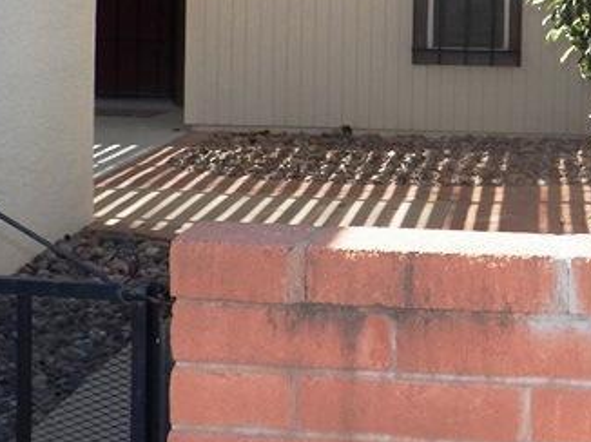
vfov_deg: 16.7
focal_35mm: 86
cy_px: -33
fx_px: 1467
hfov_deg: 22.4
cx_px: 491
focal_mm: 4.9
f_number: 2.8
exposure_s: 1/800
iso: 125
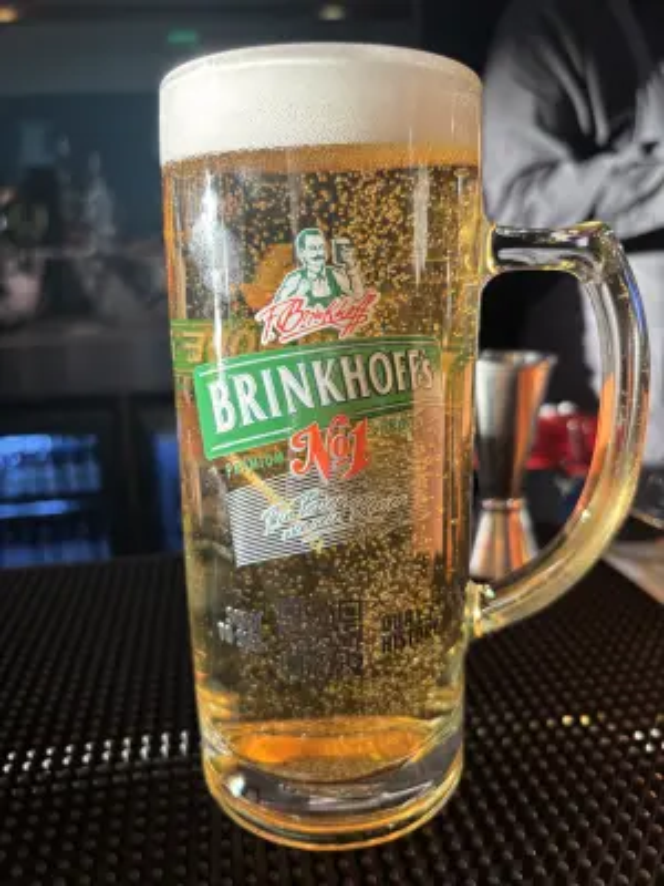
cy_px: 443
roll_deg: +0.9
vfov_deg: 67.3
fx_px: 665
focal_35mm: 26
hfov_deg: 53.1
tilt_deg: -14.6
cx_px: 332
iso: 125
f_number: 1.6
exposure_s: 1/100
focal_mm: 5.96
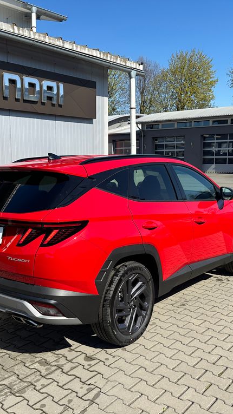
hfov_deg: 33.6
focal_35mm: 35
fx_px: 385
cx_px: 99
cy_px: 207
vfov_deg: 56.6
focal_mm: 6.86
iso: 80
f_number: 1.78
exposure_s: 1/4184
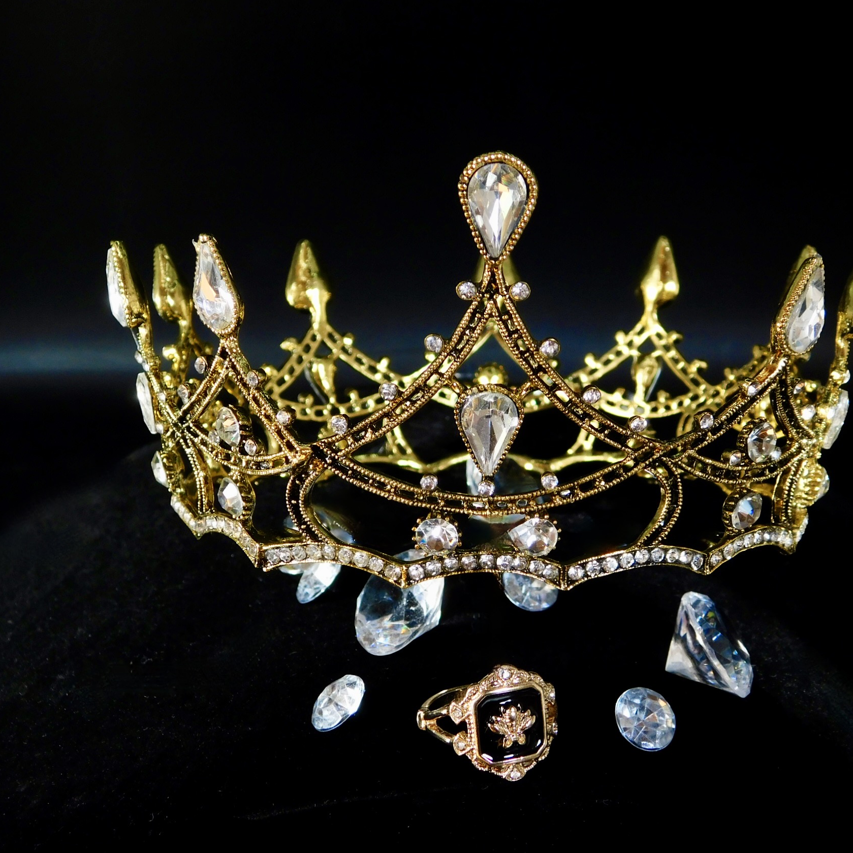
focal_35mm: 61
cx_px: 485
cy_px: 423
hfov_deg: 28.1
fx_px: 1701
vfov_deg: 28.2
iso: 125
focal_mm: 9
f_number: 3.8
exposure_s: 1/80
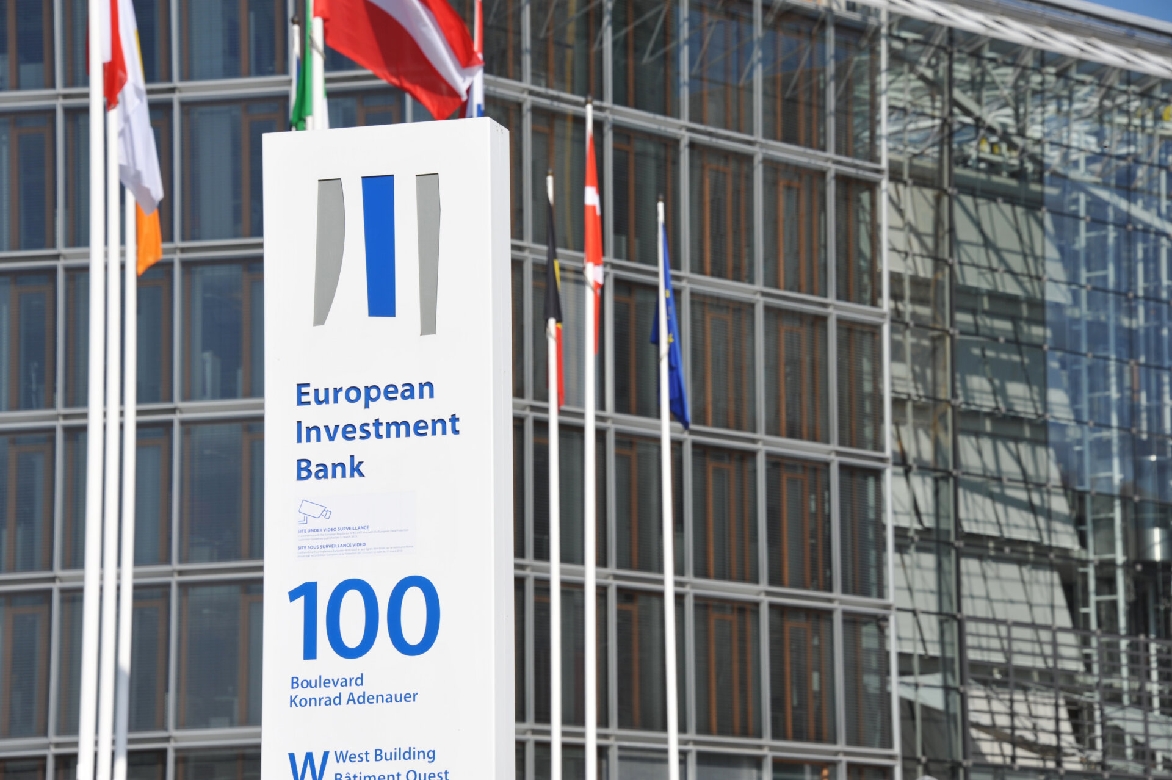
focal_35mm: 125
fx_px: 4067
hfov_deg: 16.4
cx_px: 586
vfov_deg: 11.0
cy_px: 390
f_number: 10
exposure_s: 1/400
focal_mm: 125
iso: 200
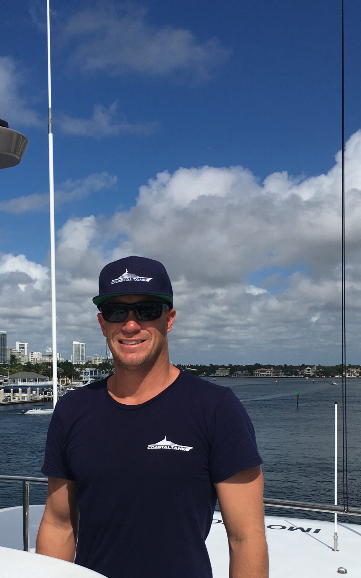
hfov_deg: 27.3
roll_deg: -0.3
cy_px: 399
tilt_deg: -0.7
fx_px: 740
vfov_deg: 41.9
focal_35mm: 47
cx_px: 137
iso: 25
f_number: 2.2
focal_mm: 4.15
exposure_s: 1/5495
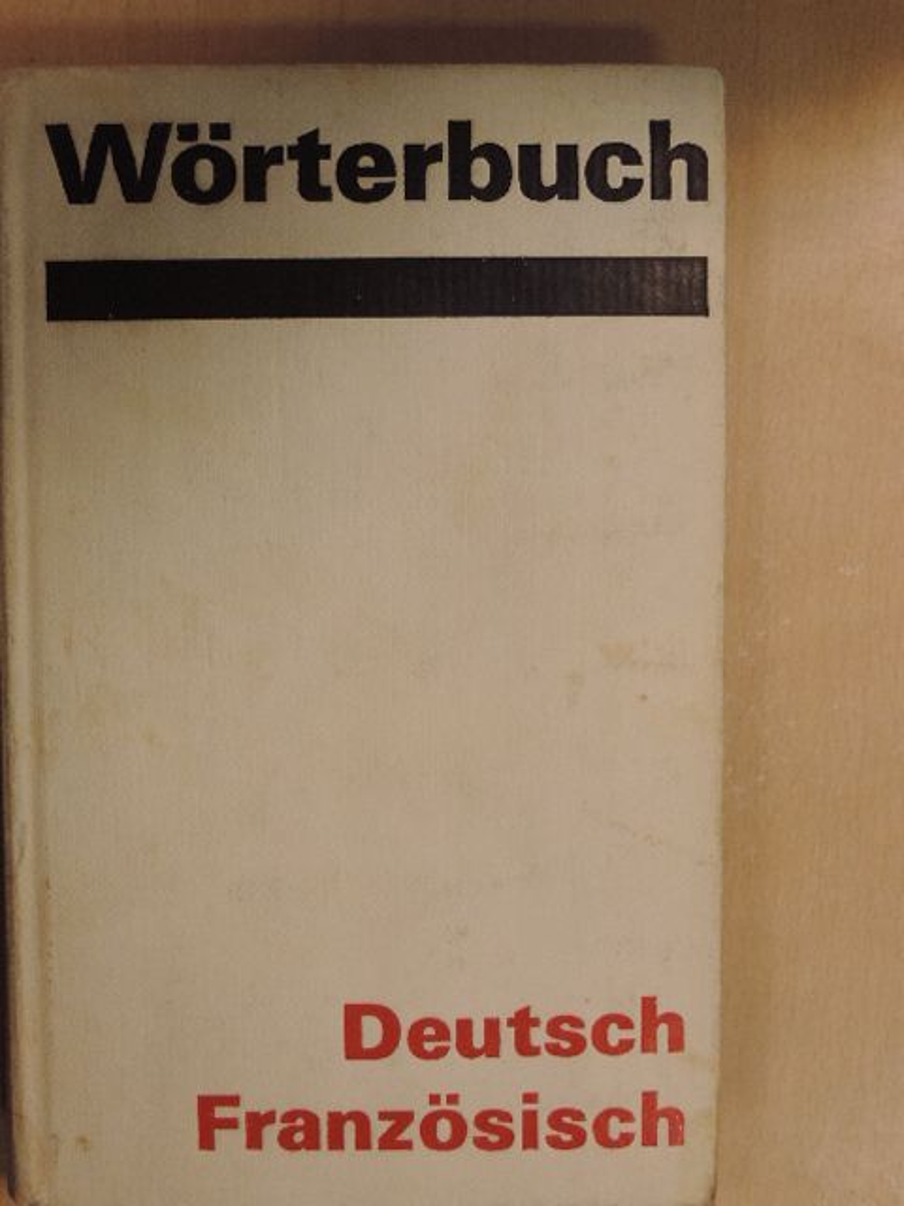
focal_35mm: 50
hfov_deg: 29.1
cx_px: 452
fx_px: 1741
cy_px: 603
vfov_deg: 38.2
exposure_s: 1/40
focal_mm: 8.9
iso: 400
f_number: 3.6
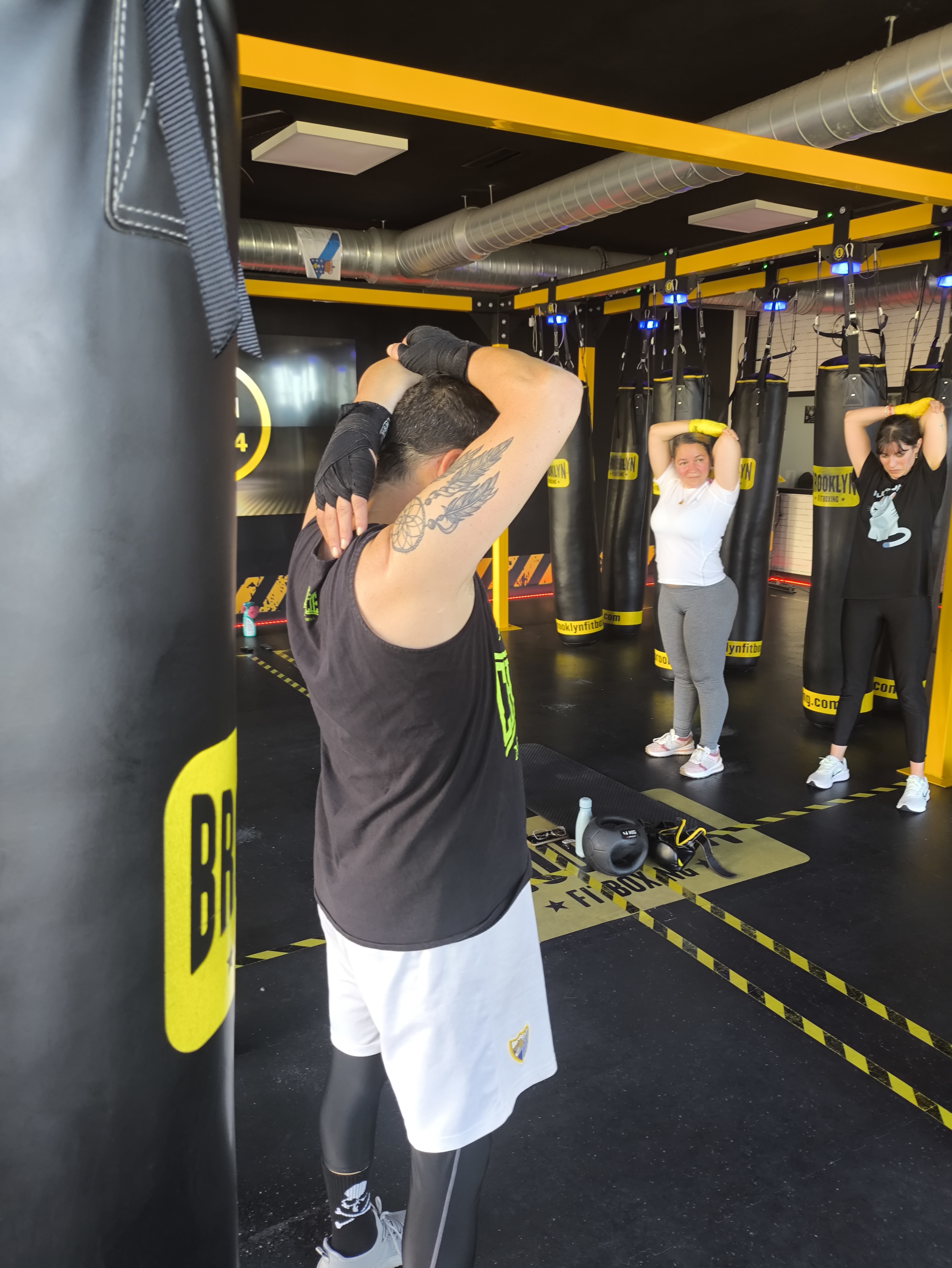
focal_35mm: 26
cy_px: 634
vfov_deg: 67.3
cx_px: 476
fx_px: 953
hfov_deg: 53.1
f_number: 1.7
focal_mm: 4.71
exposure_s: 1/33.3
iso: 250
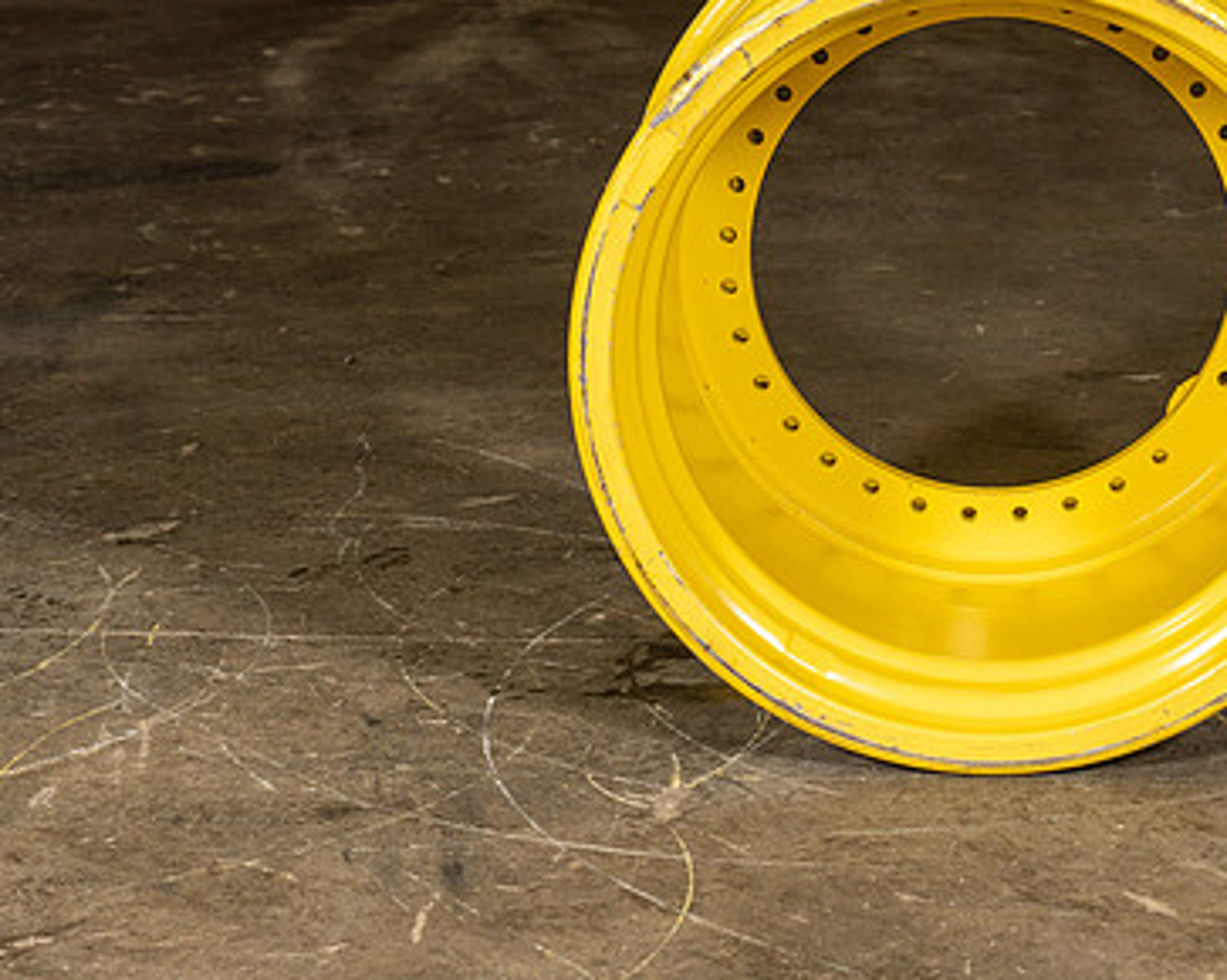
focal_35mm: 111
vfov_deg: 13.9
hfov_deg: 17.2
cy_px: 468
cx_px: 919
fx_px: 4029
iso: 800
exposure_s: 1/80
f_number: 5.6
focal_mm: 74
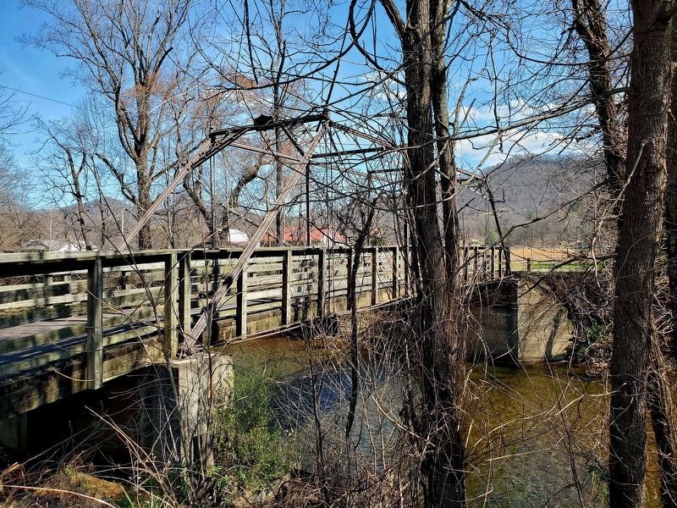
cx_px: 338
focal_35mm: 26
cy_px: 254
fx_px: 508
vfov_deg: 53.1
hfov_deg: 67.3
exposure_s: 1/714
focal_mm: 4.3
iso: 50
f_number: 2.4
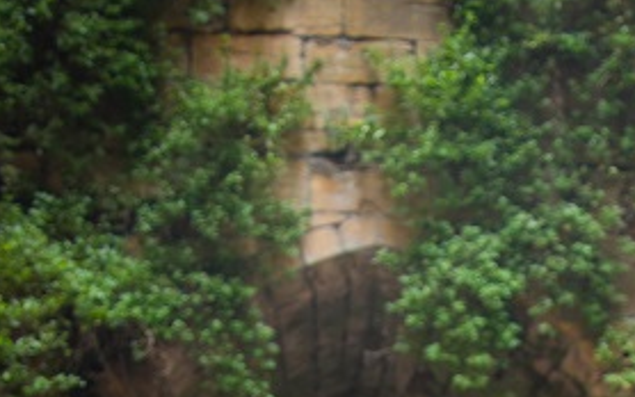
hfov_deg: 23.3
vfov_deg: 13.1
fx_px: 1524
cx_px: 495
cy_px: 755
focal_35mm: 88
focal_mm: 24
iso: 250
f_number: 4
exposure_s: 1/60
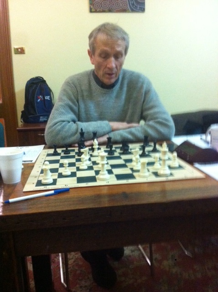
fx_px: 295
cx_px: 109
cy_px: 146
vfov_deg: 52.7
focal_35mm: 35
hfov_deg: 40.6
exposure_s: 1/17
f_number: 2.8
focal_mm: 3.85
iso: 640
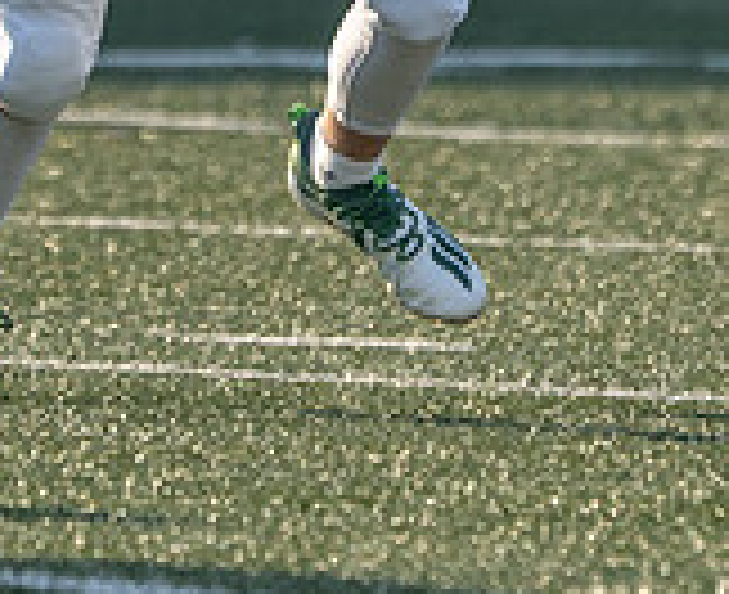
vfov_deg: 1.0
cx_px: 218
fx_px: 33816
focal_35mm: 1556
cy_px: -322
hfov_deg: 1.2
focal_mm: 333
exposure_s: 1/1250
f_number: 5.6
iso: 640
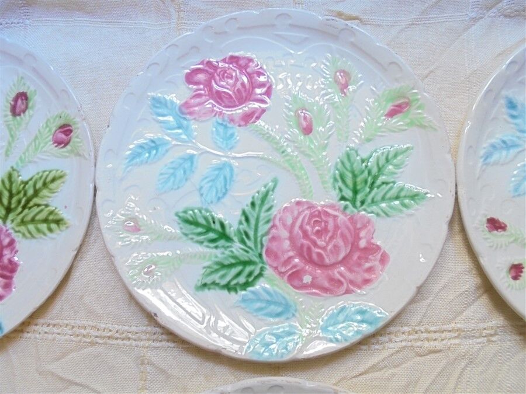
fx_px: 395
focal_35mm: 26
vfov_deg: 53.1
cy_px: 197
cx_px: 263
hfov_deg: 67.3
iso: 320
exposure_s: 1/30
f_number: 3.5
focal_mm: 4.6
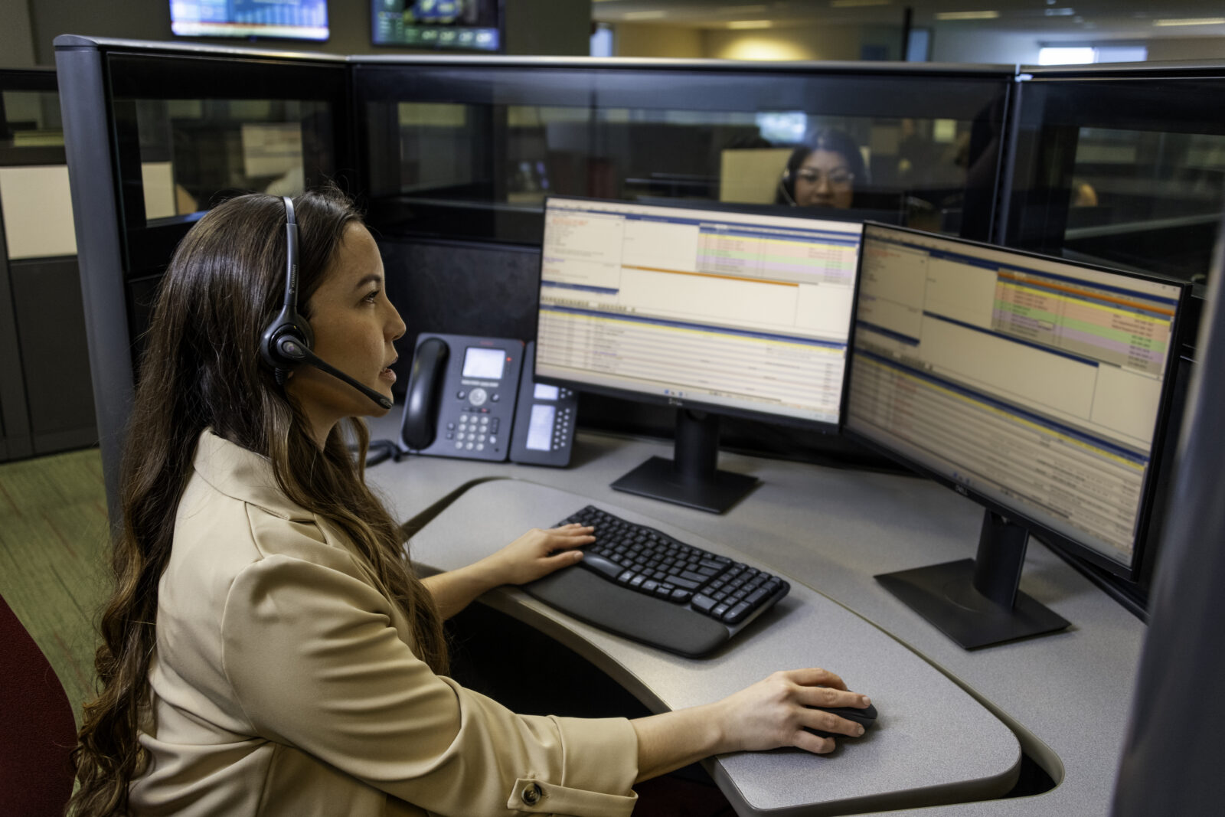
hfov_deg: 58.7
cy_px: 408
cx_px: 612
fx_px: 1089
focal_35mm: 32
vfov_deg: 41.1
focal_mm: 32
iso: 1000
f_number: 3.5
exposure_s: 1/80
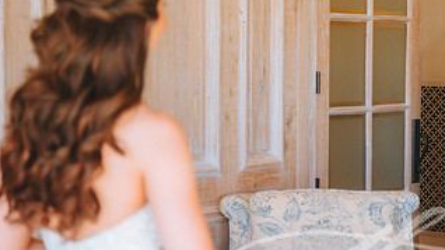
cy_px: 128
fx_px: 1239
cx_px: 367
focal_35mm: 105
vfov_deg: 11.5
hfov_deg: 20.1
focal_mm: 55
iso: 1250
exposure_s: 1/320
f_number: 2.8
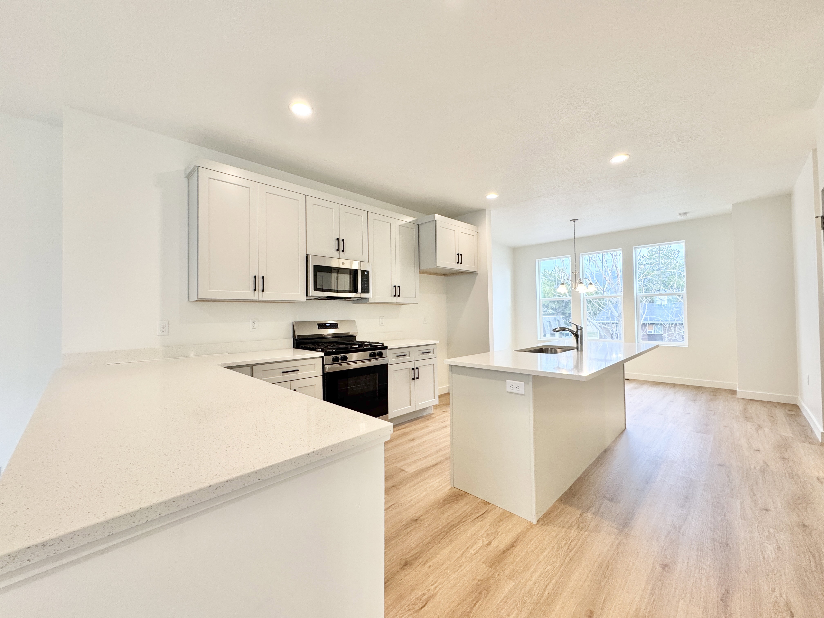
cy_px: 309
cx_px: 412
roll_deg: +0.1
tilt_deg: +0.2
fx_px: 333
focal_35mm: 14
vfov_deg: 85.7
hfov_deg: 102.1
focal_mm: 2.22
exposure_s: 1/120
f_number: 2.2
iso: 160
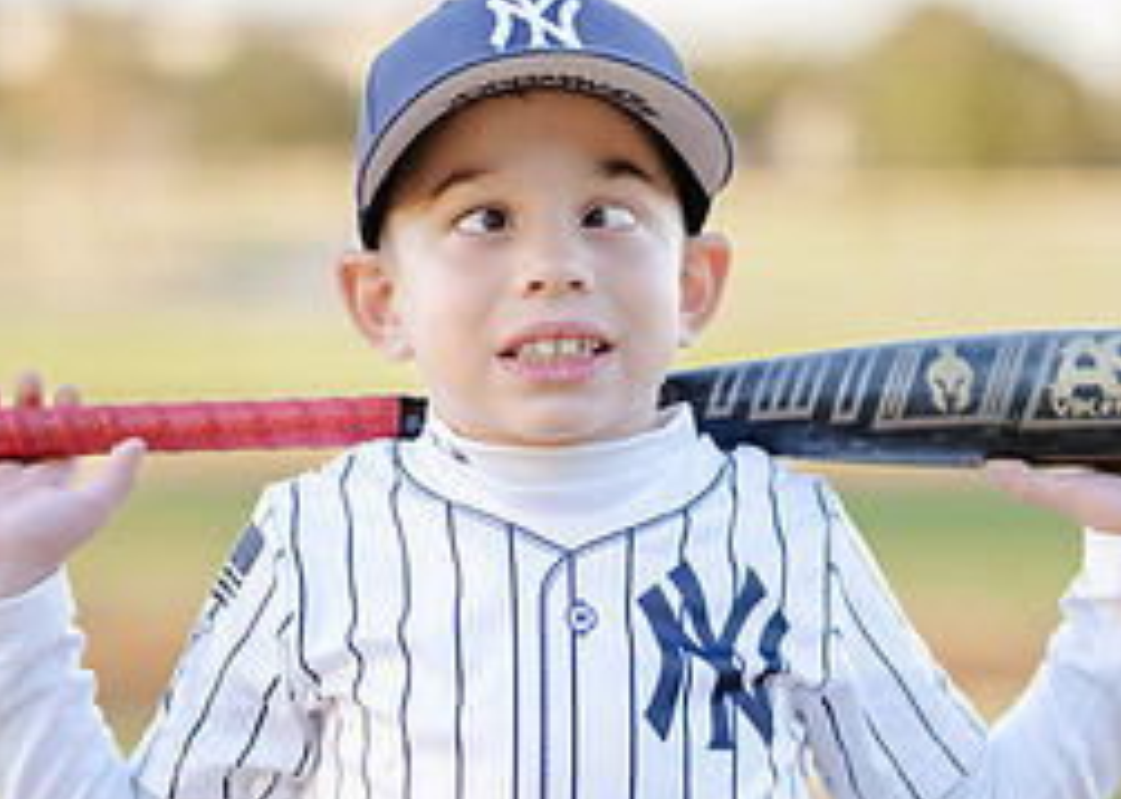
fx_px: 4868
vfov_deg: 9.4
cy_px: 520
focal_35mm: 153
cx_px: 605
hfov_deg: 13.1
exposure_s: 1/1600
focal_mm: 50
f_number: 1.2
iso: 250
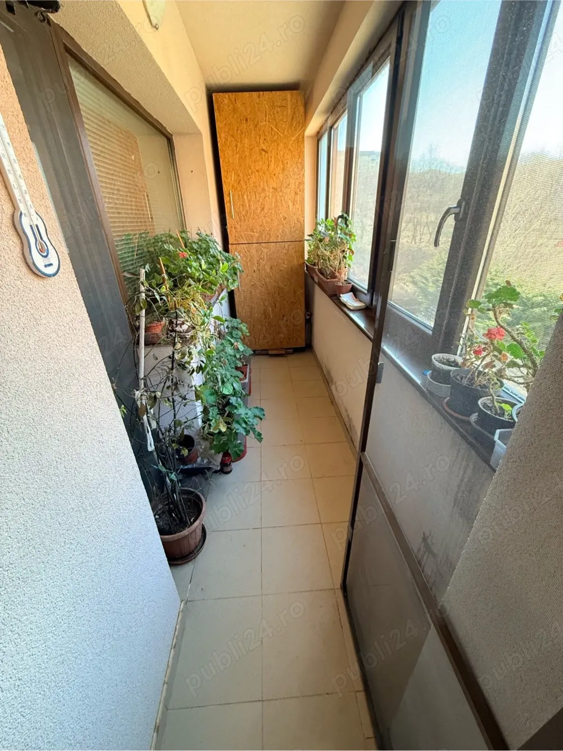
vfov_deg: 102.1
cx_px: 282
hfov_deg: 85.7
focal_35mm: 14
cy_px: 376
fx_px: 304
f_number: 2.2
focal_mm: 2.22
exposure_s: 1/64
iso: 400
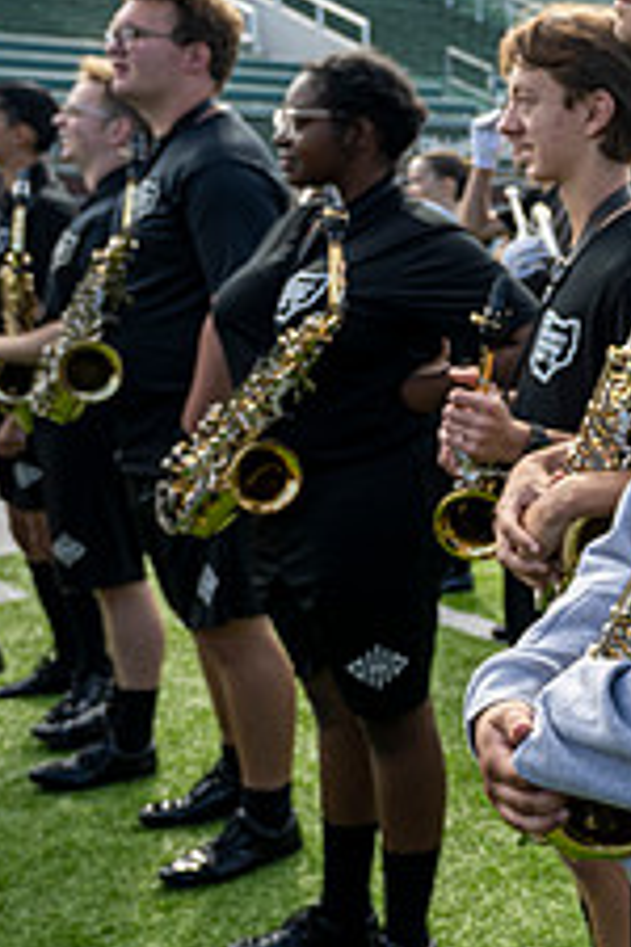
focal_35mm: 62
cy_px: 452
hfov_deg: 18.9
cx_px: 989
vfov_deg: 32.4
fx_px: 1630
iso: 64
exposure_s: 1/250
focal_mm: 24
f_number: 4.5
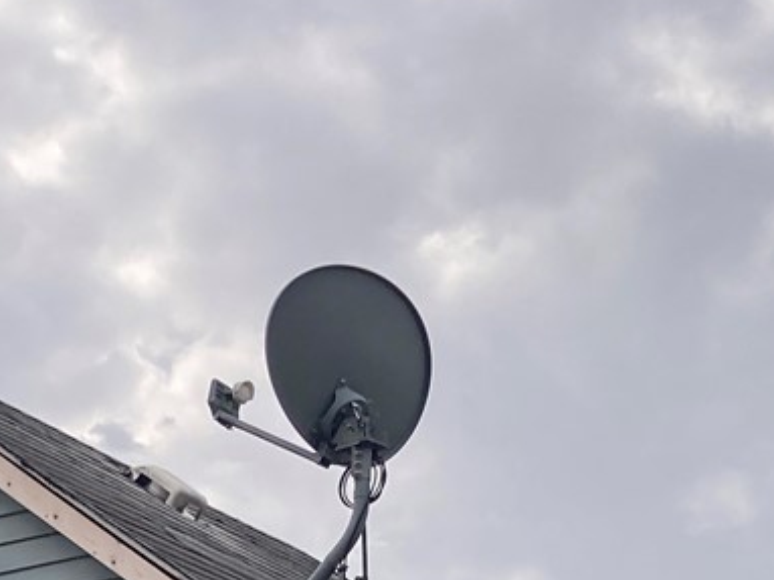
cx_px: 123
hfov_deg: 16.7
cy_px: 1120
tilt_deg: +6.6
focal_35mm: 117
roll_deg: -1.2
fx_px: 2615
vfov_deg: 11.5
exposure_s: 1/2288
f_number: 1.8
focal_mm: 3.99
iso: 20
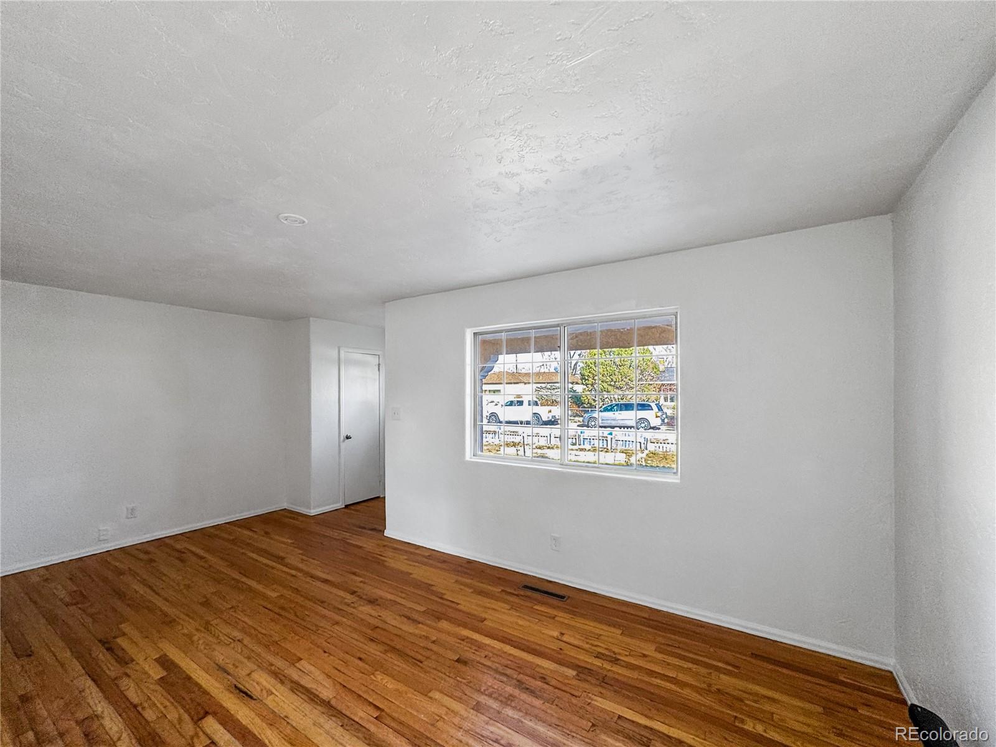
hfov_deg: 102.1
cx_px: 498
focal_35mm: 14
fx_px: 403
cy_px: 374
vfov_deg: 85.7
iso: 80
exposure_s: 1/100
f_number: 2.2
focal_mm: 2.22
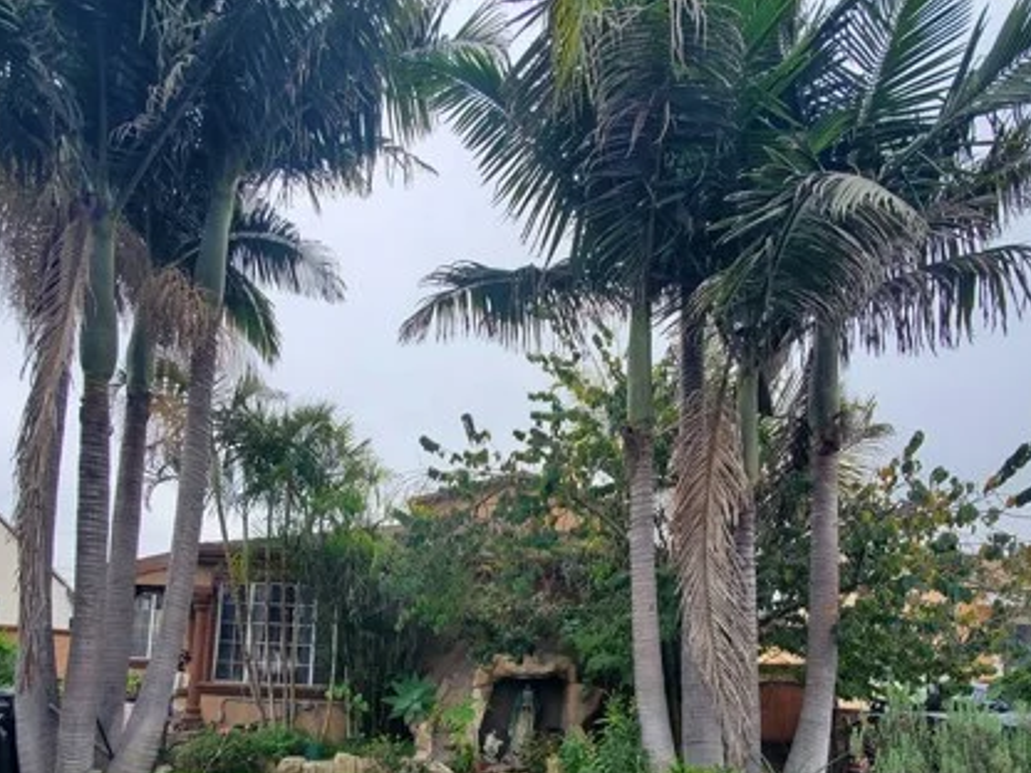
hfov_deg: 81.7
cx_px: 483
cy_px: 585
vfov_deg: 62.0
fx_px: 596
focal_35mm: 20
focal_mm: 1.8
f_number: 2.2
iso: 50
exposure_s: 1/407
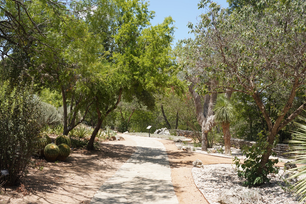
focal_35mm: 38
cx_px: 156
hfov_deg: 50.7
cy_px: 100
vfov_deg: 35.0
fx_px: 323
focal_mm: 37
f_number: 13
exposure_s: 1/60
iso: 100
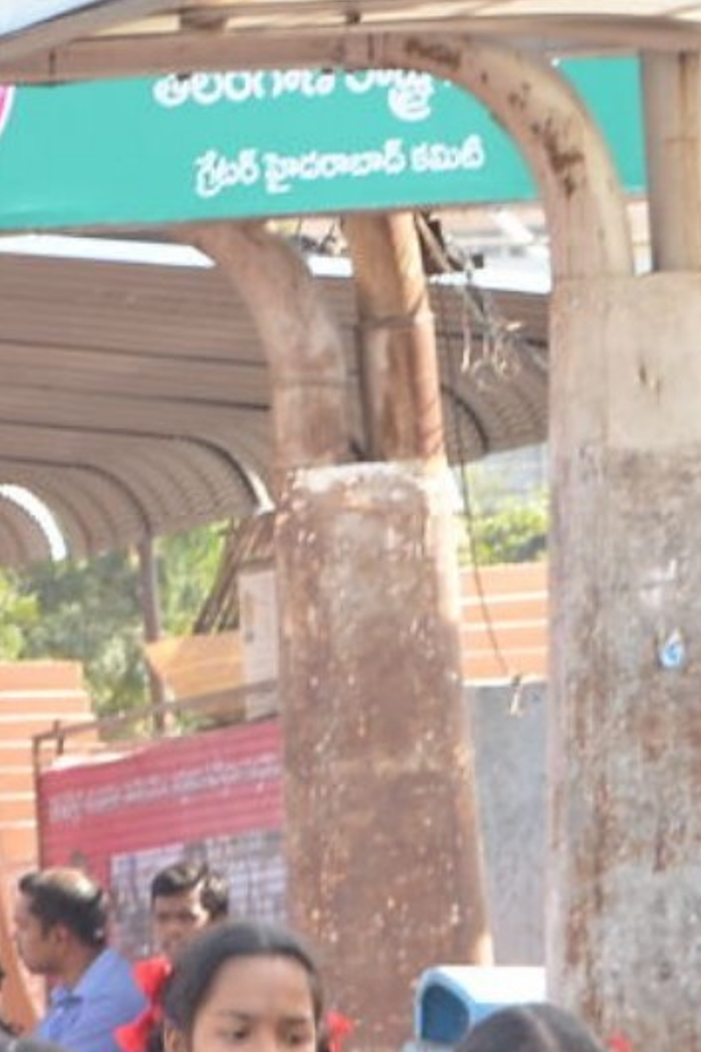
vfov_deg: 4.3
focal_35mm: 479
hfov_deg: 2.9
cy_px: 1351
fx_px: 13993
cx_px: -578
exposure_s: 1/125
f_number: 6.3
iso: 400
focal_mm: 75
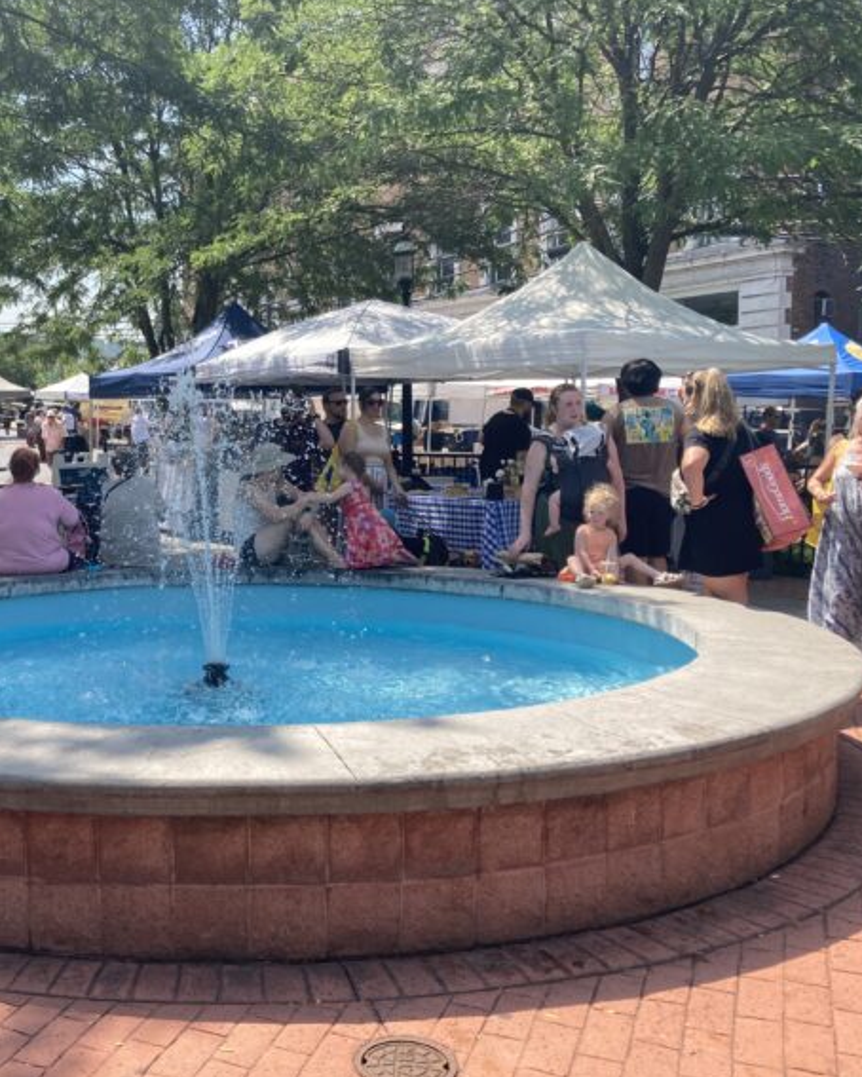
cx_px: 150
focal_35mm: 37
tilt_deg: -4.4
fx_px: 1179
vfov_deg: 49.1
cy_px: 539
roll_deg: +1.0
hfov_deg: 38.4
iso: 20
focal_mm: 3.99
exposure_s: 1/972
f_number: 1.8
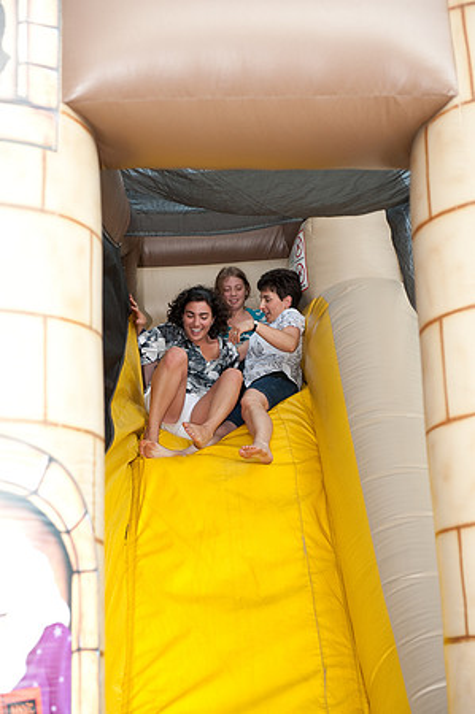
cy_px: 357
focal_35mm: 70
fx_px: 1389
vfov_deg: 28.9
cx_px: 238
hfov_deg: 19.4
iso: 800
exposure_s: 1/500
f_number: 4
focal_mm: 70
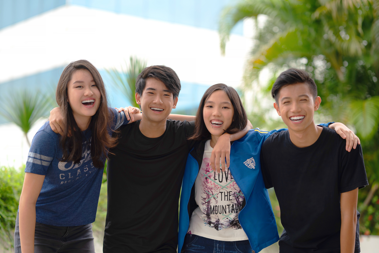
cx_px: 190
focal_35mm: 87
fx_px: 916
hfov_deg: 23.4
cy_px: 127
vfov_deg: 15.7
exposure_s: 1/200
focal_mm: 85
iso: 200
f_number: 2
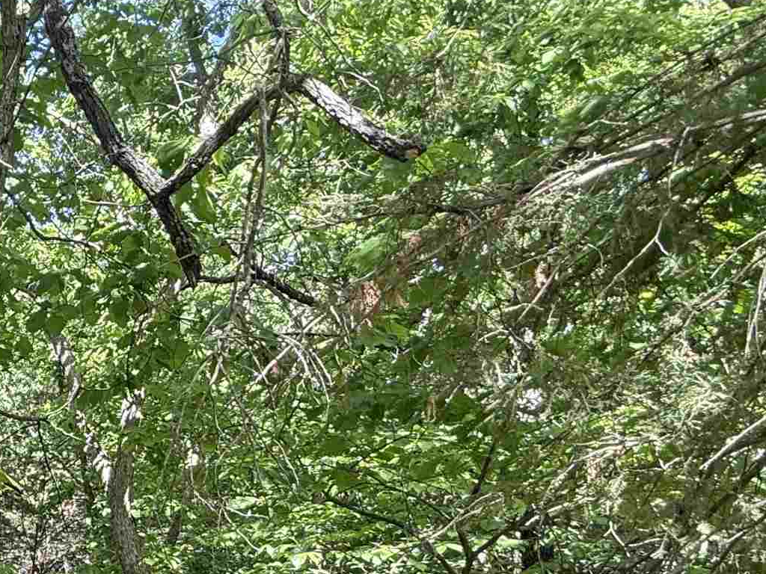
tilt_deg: -1.4
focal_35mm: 42
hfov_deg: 32.9
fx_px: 929
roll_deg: -0.3
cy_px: 636
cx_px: -237
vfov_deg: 30.6
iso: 80
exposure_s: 1/99
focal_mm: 2.22
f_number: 2.2
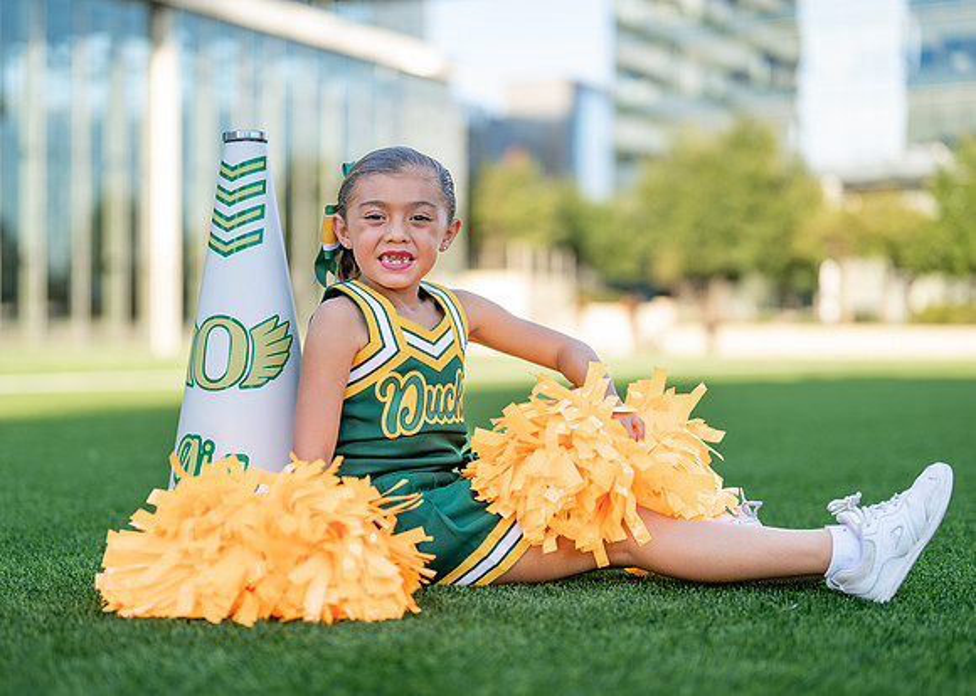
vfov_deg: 24.4
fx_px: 1609
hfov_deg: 33.7
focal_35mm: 58
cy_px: 382
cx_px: 436
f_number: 1.2
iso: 100
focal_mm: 50
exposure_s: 1/1250
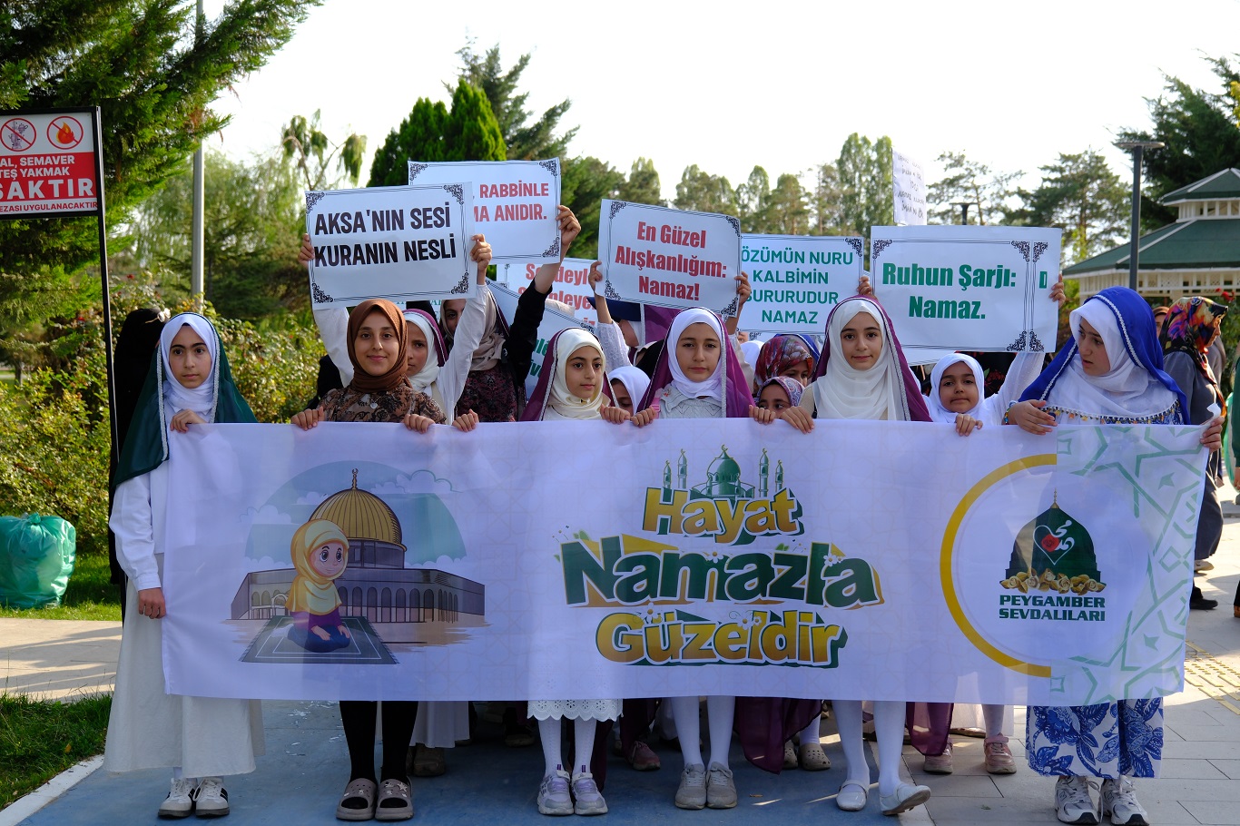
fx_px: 1859
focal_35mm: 54
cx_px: 620
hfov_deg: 36.9
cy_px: 413
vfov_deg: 25.0
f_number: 4
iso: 320
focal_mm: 35.8
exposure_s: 1/800
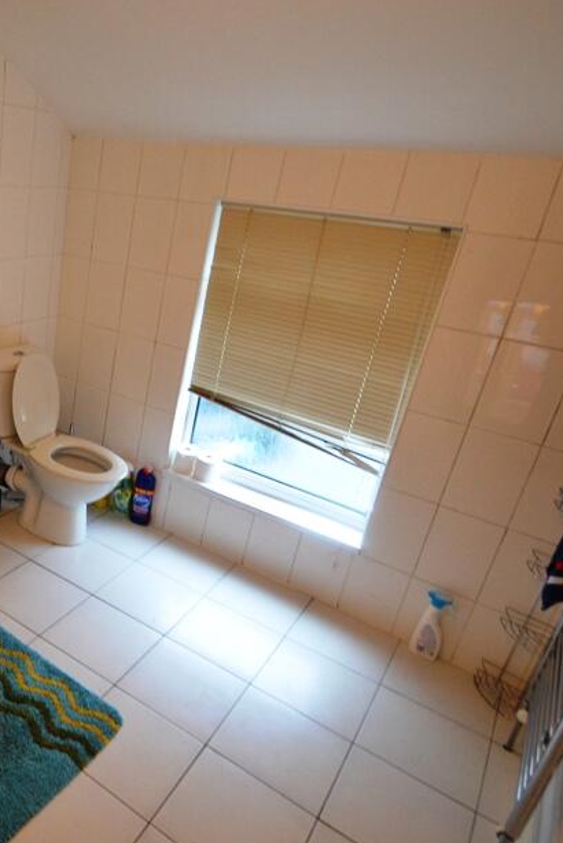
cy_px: 432
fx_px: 586
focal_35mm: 25
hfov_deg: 46.4
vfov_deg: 71.5
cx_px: 56
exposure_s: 1/60
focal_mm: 10
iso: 900
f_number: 3.5
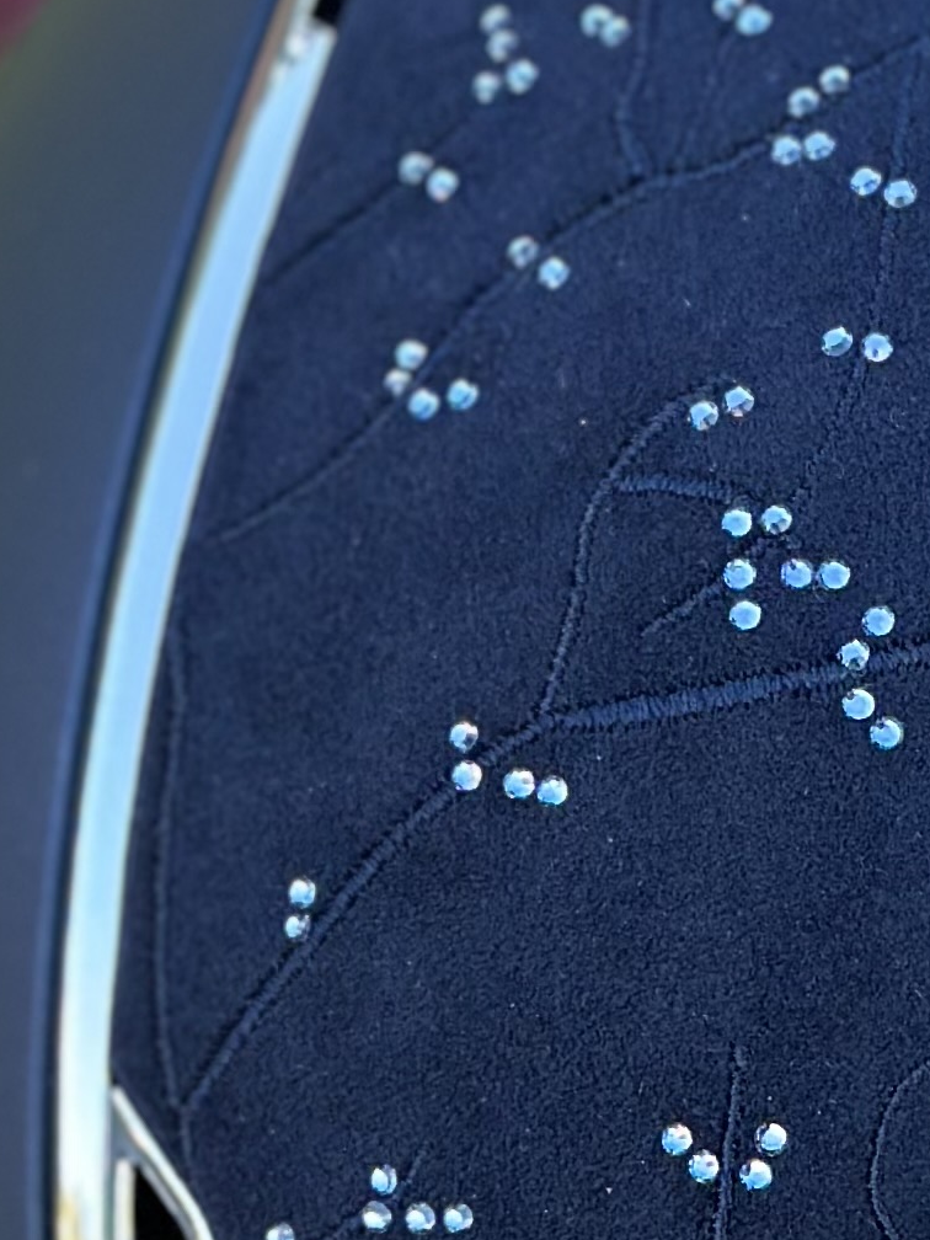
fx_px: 6878
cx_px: 1213
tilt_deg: -40.9
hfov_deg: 7.6
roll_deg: -1.4
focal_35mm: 192
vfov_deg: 10.3
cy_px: 978
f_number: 1.78
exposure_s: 1/172
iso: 100
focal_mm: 6.86
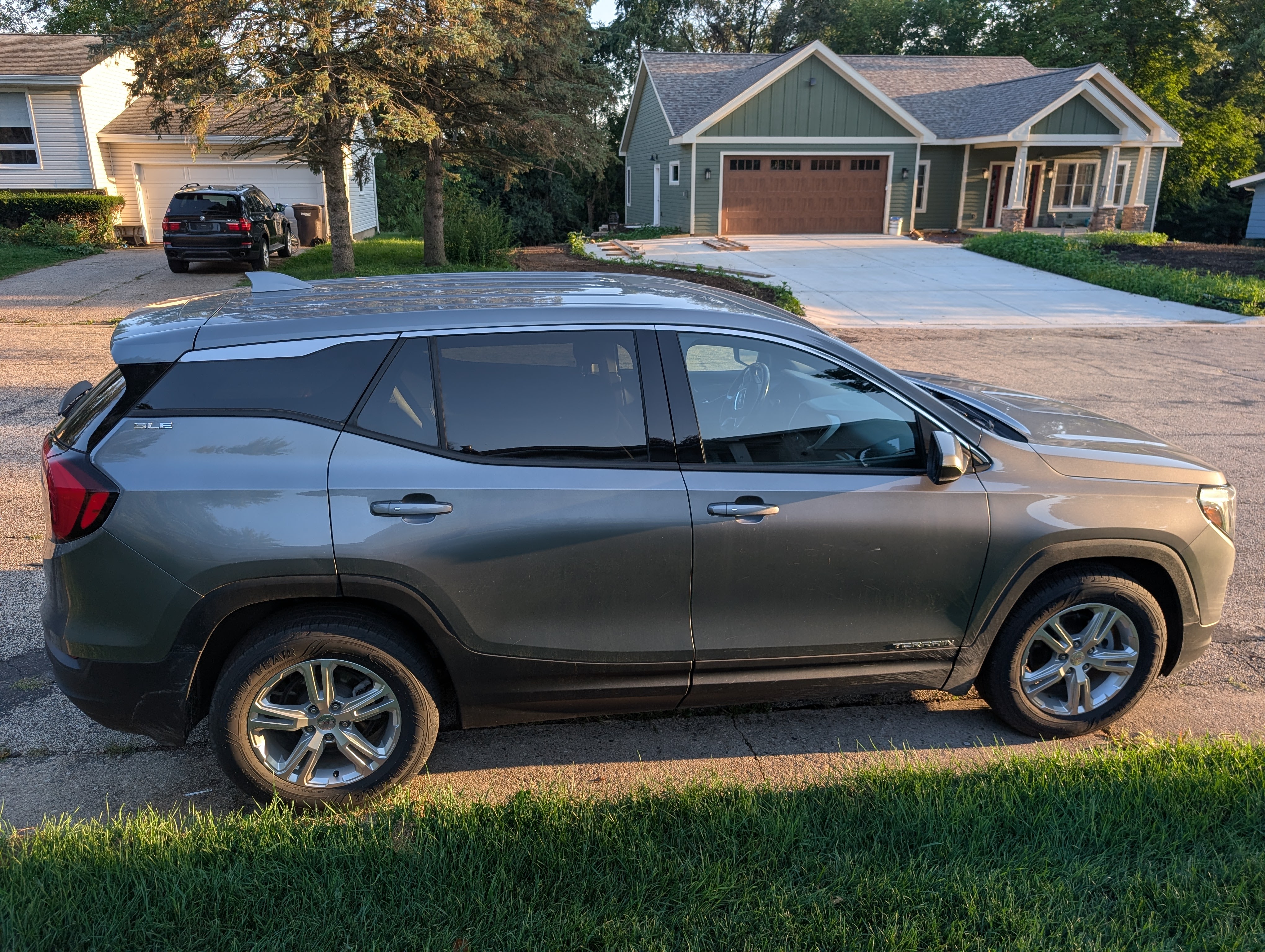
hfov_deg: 71.5
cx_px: 632
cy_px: 476
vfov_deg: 56.9
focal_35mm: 24
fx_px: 878
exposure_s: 1/135
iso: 20
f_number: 1.68
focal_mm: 6.9
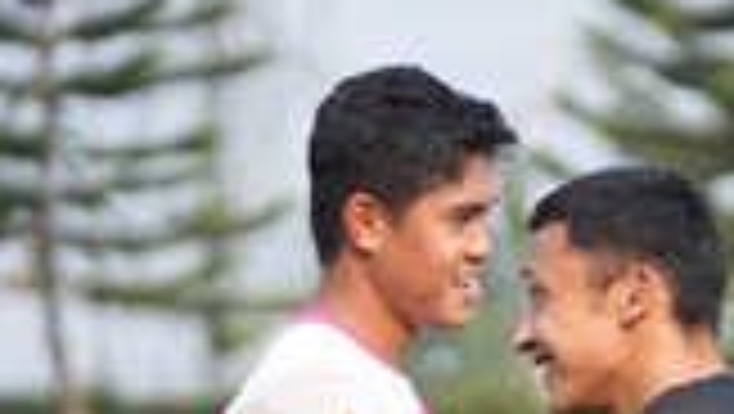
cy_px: 655
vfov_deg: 2.2
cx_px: 1031
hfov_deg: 3.8
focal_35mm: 563
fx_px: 10967
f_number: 2.8
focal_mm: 125
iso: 800
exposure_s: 1/4000
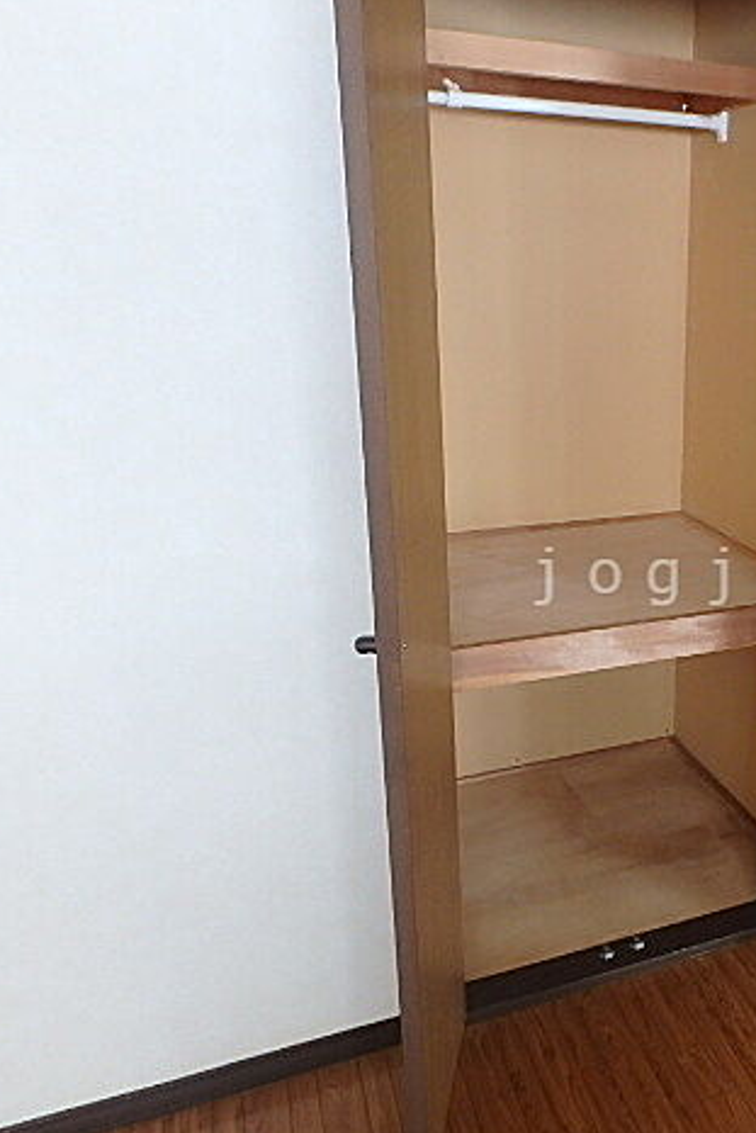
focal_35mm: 30
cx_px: 700
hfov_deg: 39.9
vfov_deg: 61.9
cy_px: 576
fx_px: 944
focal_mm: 3.7
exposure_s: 1/30
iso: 320
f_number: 3.5
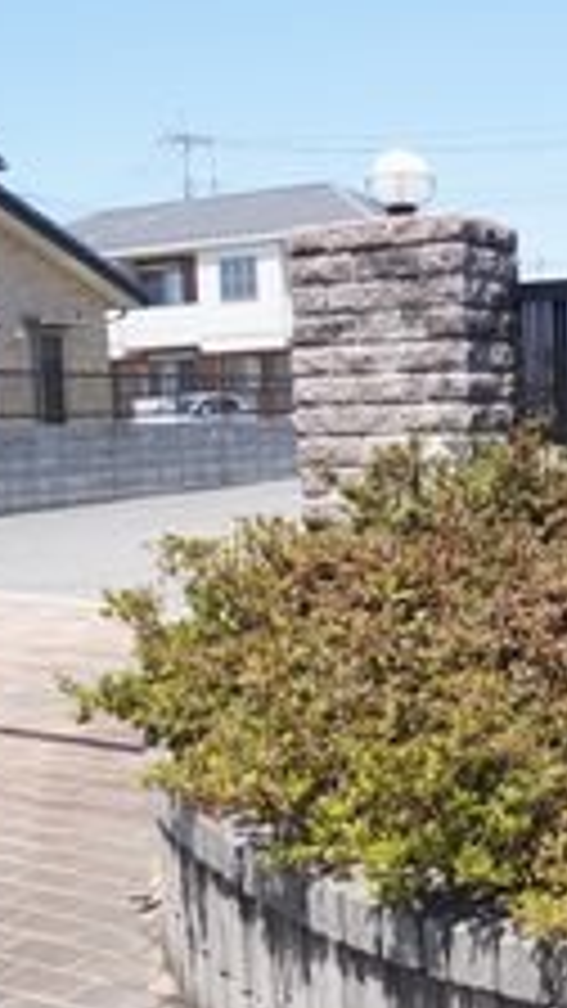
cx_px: 554
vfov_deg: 37.2
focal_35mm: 56
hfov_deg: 20.8
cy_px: 542
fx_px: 1497
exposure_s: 1/2000
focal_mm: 16
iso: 200
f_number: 3.2
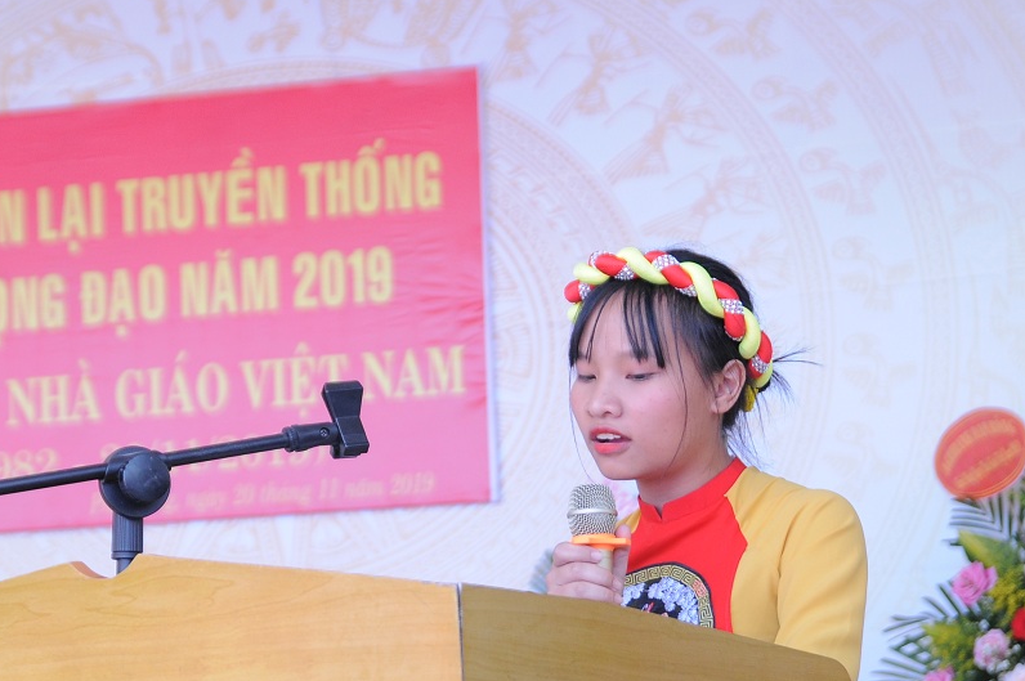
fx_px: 3698
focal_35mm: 130
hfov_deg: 15.8
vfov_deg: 10.5
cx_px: 412
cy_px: 378
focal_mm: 46
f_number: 2.8
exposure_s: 1/250
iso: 320
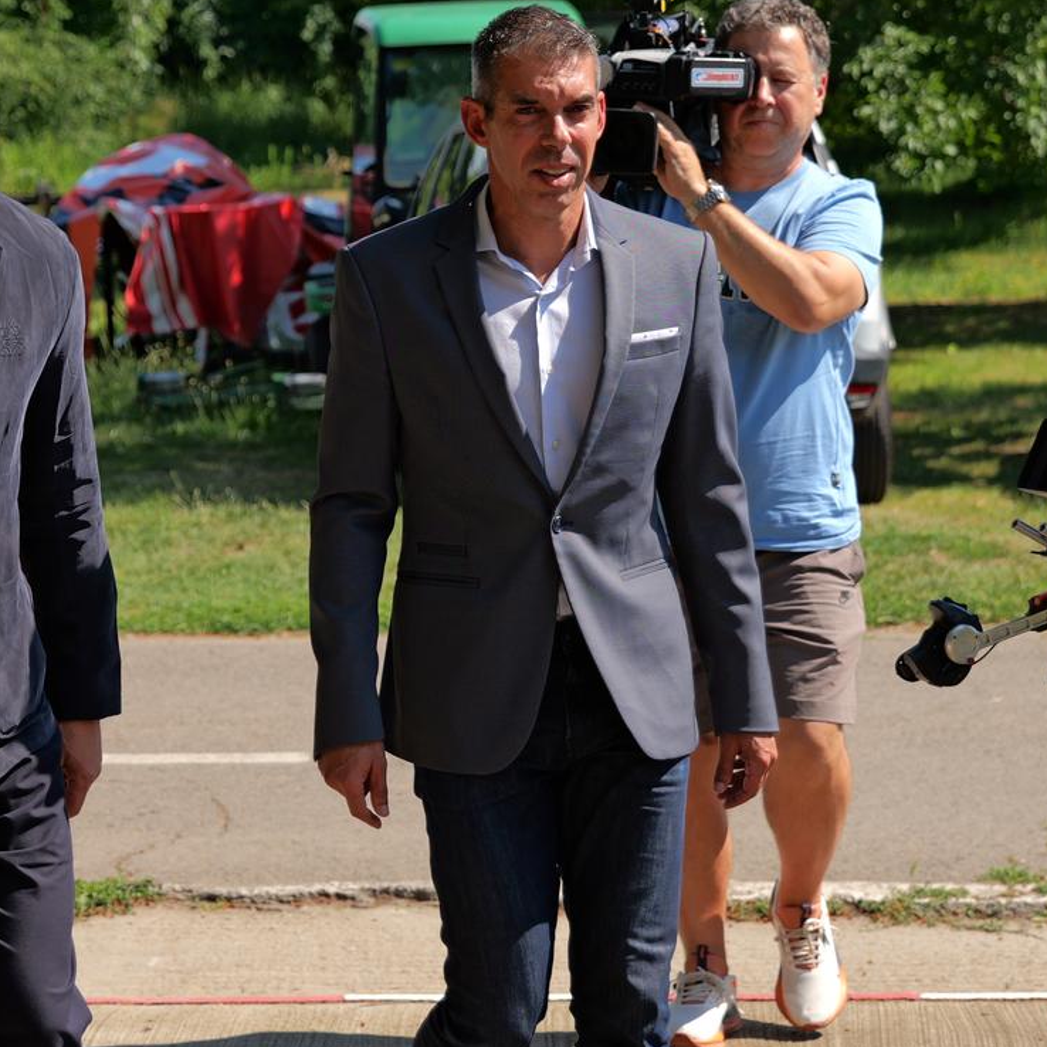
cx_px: 211
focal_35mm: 76
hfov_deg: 22.5
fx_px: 2601
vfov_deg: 22.8
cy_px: 487
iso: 100
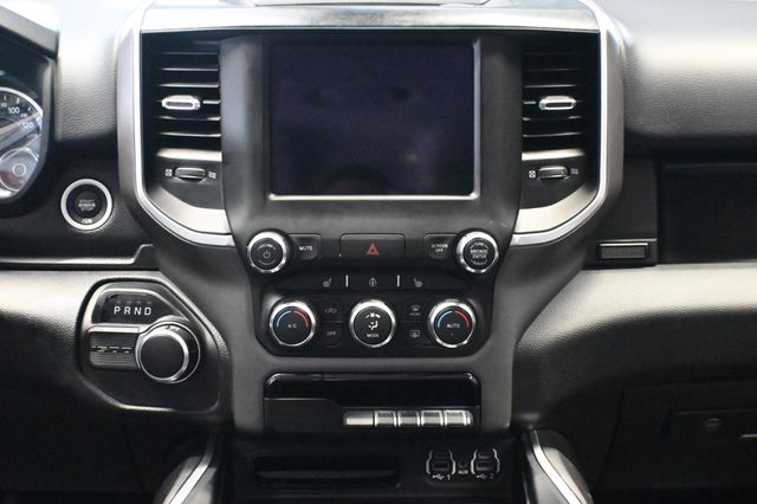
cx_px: 378
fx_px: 1040
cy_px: 252
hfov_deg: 40.0
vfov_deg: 27.2
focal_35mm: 50
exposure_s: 1/30
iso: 12800
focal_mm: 33
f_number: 5
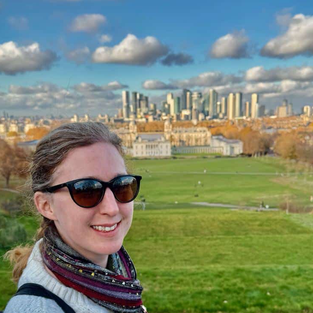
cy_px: 160
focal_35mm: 29
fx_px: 297
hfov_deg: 55.6
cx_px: 151
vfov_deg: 55.6
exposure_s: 1/1366
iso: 80
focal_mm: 6.76
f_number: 1.78
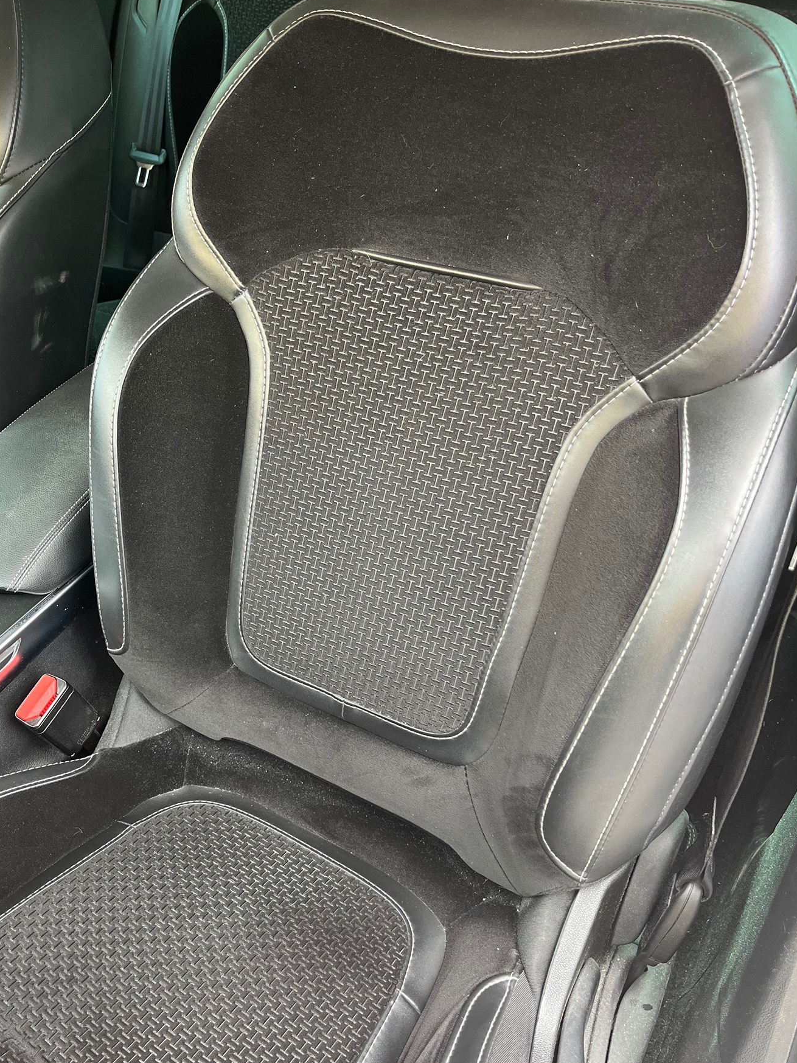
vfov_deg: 59.8
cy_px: 585
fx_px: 921
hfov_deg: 46.6
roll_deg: +7.9
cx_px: 339
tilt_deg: -42.6
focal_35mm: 30
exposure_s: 1/121
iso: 125
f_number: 1.6
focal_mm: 5.1
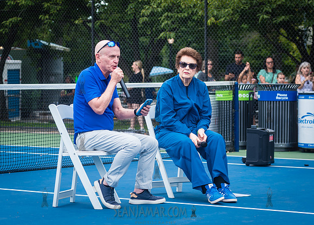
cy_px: 93
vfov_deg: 14.1
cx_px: 176
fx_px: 911
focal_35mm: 102
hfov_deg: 19.6
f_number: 4.5
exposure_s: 1/160
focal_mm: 80
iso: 200
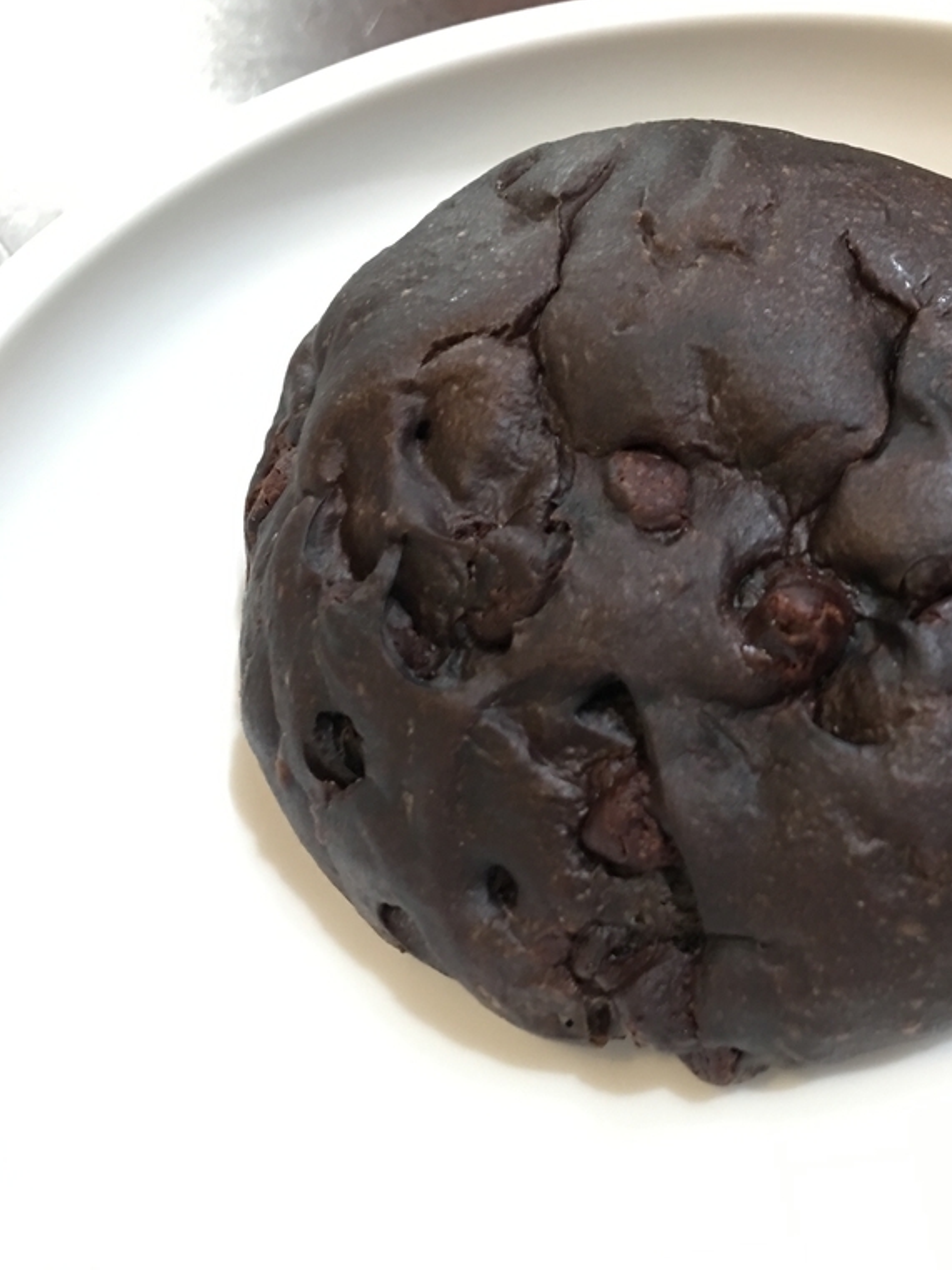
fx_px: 1430
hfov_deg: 35.2
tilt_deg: -50.0
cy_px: 636
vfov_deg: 47.9
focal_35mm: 39
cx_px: 807
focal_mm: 4.15
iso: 50
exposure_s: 1/4
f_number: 2.2
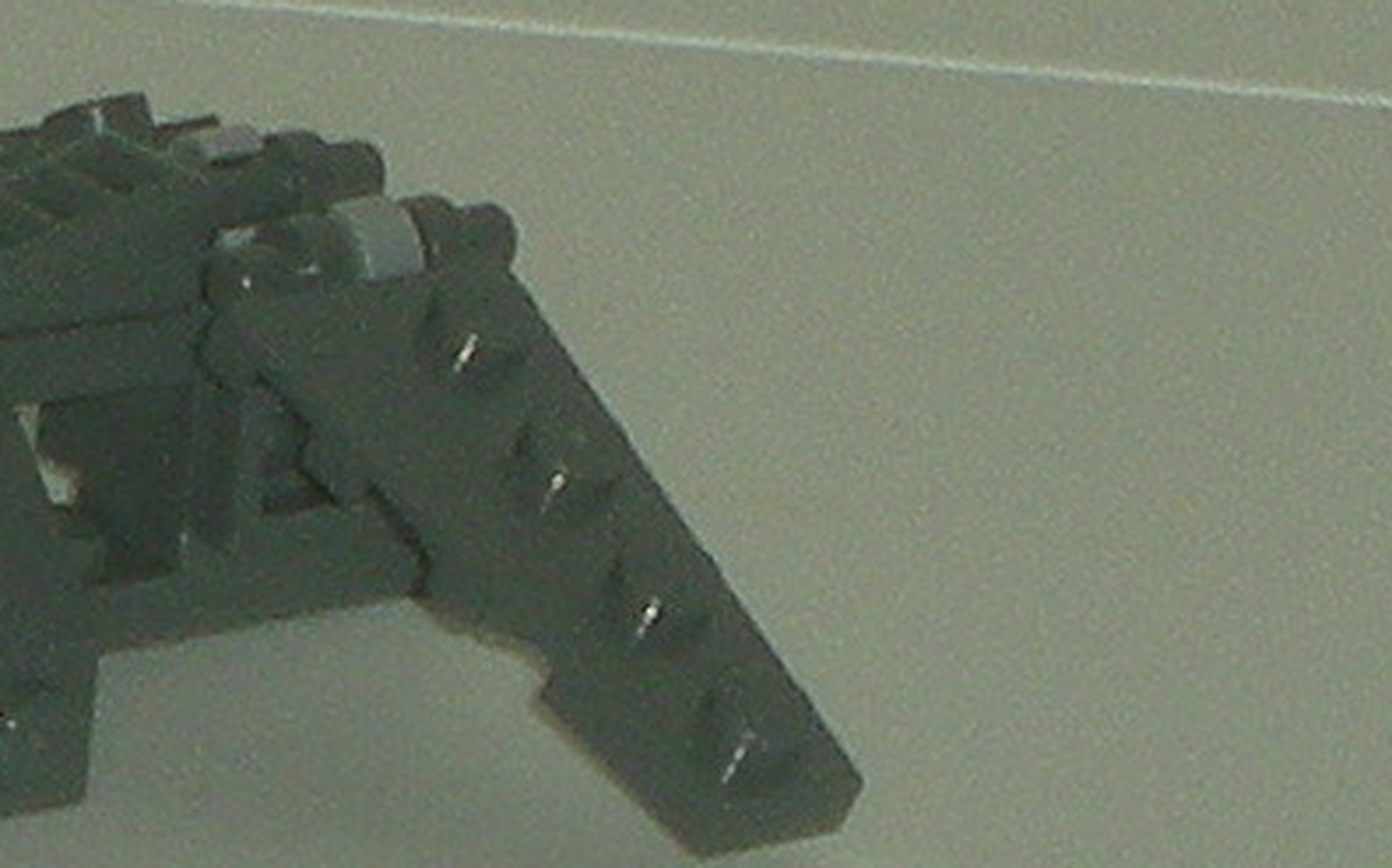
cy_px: 446
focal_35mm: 203
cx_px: 7
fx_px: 7697
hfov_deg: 10.3
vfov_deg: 6.5
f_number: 4.6
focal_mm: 12.3
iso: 50
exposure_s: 1/120
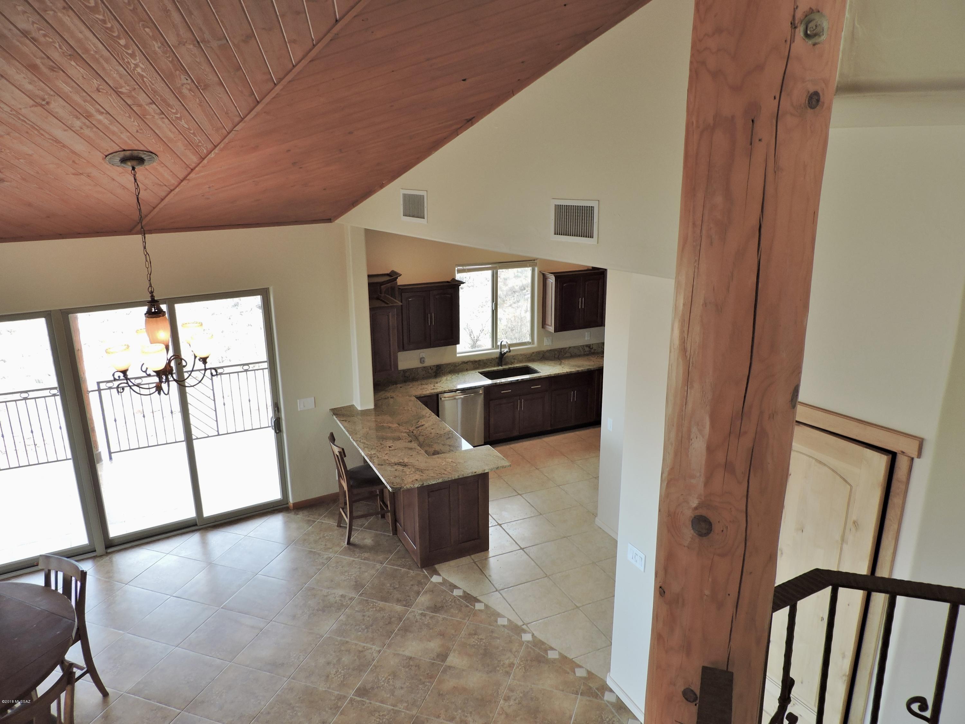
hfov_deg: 71.6
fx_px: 669
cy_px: 362
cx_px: 482
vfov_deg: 56.8
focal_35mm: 24
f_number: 3
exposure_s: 1/40
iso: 100
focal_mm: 4.3
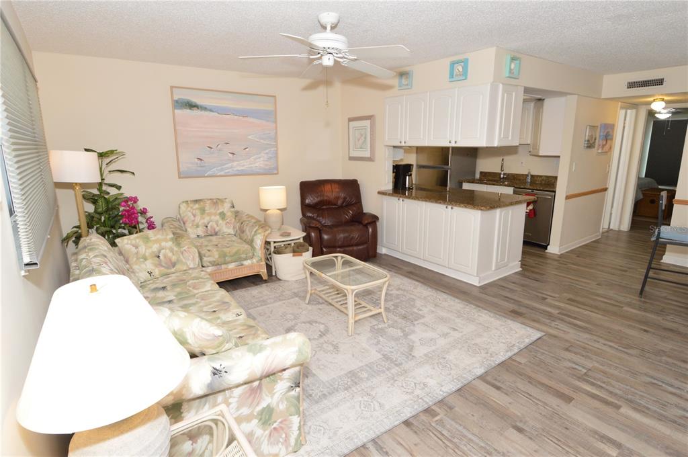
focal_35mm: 18
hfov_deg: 90.1
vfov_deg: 67.2
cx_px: 344
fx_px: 344
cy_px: 228
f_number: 8
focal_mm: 12
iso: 800
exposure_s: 1/60
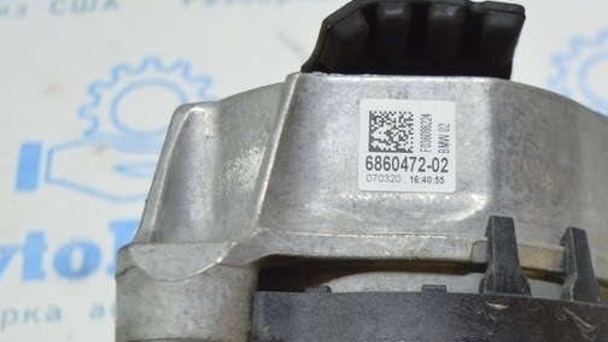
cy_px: 311
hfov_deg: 24.6
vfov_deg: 13.9
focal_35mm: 86
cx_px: 415
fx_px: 1388
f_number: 4
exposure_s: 1/40
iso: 400
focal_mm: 27
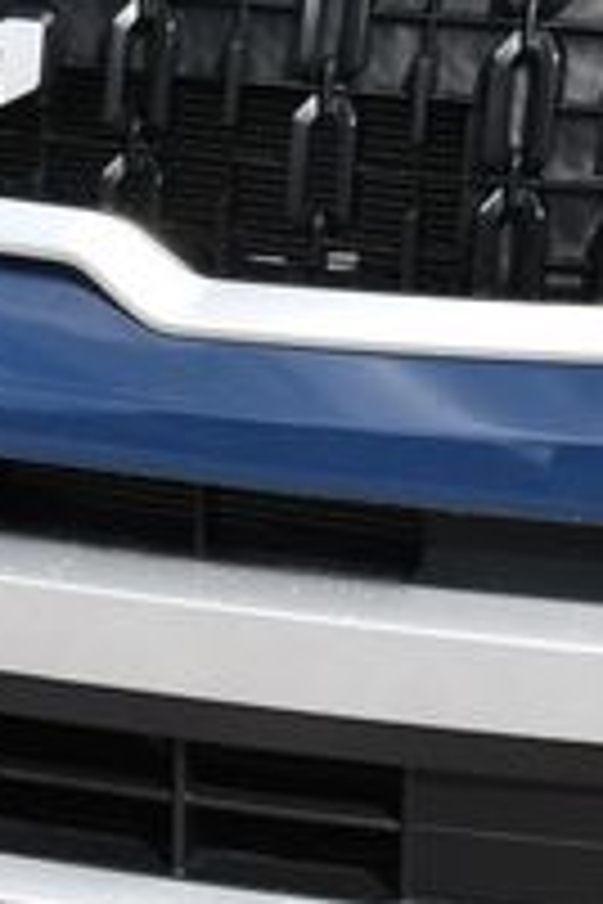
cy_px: 189
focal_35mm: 204
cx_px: -32
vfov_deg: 10.1
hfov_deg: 6.7
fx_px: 5125
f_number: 8
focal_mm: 32
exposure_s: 1/250
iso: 125
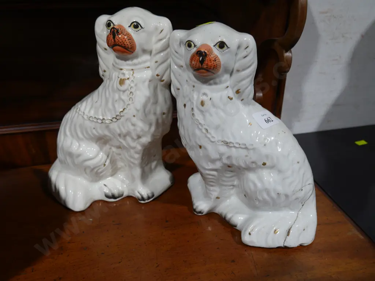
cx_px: 188
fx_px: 368
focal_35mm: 34
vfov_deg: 41.8
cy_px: 140
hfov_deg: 53.9
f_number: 4
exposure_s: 1/60
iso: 250
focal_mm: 17
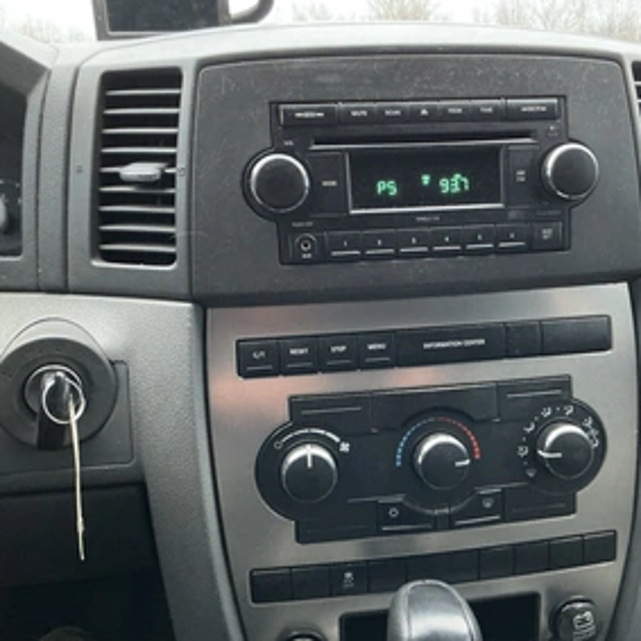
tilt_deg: -16.2
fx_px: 733
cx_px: 383
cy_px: 326
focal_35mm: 35
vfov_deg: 47.2
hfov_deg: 47.0
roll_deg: +2.2
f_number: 1.8
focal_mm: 3
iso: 320
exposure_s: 1/35
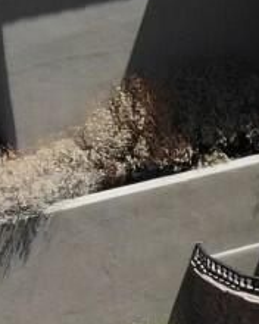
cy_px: -146
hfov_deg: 6.6
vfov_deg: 8.8
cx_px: 753
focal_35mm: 216
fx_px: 2070
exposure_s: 1/991
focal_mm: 4.5
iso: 100
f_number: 2.8
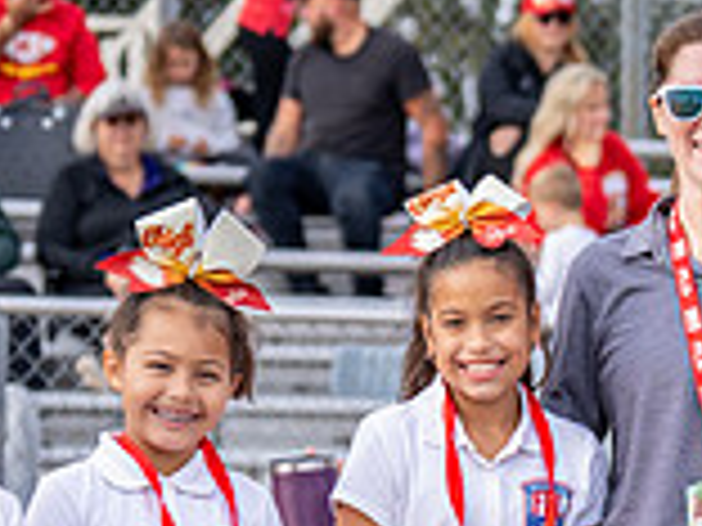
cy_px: 678
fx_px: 5780
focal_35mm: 285
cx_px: 772
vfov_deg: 5.2
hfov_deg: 6.9
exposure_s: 1/1250
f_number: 2.8
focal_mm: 70
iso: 250
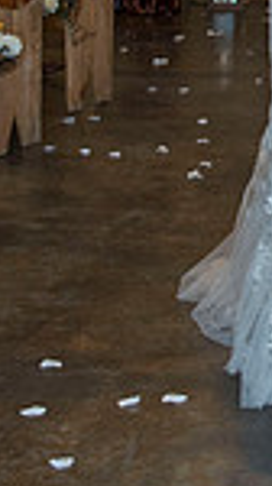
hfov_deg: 8.2
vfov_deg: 15.0
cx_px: 489
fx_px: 1827
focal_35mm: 142
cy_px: 42
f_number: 4.5
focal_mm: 35
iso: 1600
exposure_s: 1/250
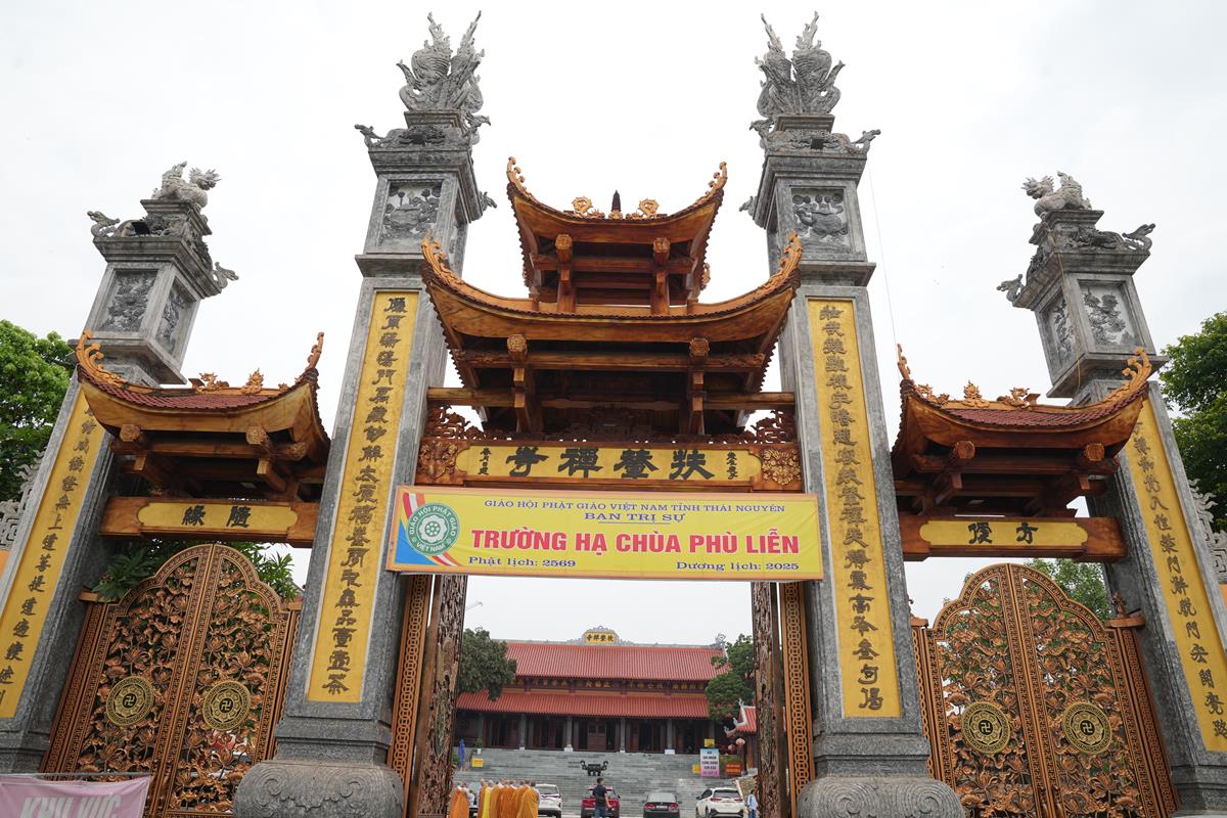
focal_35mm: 24
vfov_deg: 53.1
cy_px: 409
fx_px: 818
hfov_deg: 73.7
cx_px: 614
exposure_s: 1/125
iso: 100
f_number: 7.1
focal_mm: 24
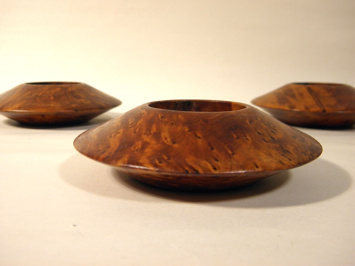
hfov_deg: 47.9
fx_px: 400
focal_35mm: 39
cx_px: 178
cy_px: 133
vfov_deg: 36.8
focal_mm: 7.1
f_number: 3.8
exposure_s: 1/40
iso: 200
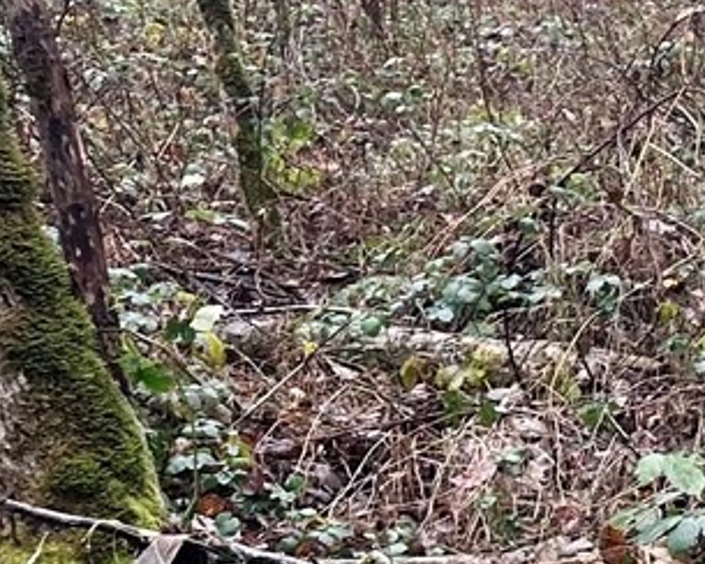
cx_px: 1808
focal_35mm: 123
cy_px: 451
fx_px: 2566
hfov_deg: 11.9
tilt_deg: -10.7
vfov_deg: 12.5
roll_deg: -1.2
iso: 100
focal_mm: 6.86
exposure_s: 1/121
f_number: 1.78
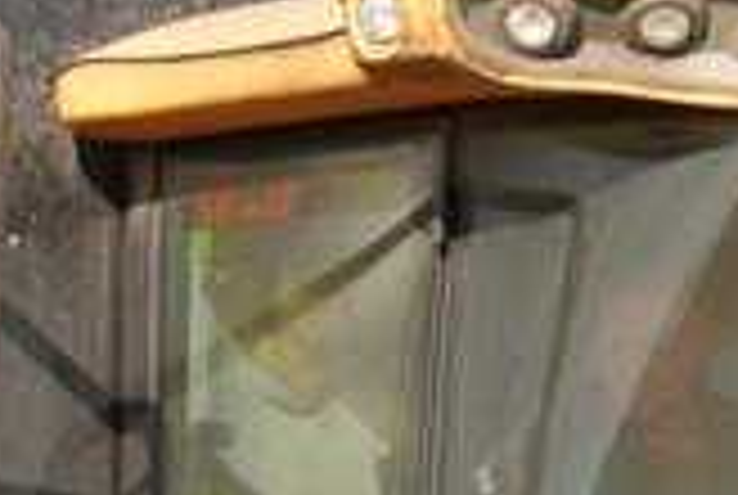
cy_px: 344
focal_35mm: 731
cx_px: 684
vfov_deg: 1.9
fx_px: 15013
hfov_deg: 2.8
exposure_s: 1/250
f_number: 29
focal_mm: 300
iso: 2000
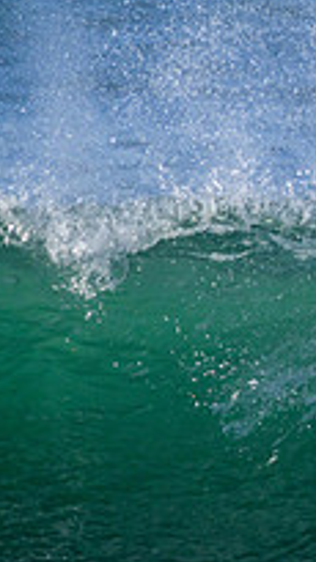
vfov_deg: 0.9
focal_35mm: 2374
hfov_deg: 0.5
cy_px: 138
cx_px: 703
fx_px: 35436
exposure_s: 1/2000
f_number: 11
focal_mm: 800
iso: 720
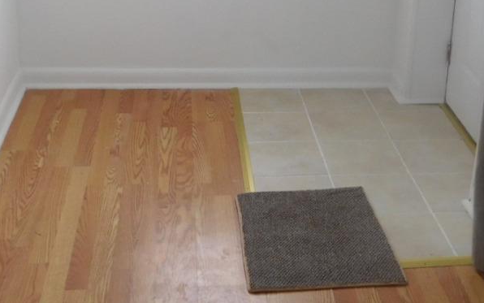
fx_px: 845
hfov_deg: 32.0
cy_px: 71
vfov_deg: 20.2
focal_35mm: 64
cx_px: 244
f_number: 3.4
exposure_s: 1/30
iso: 125
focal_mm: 4.5
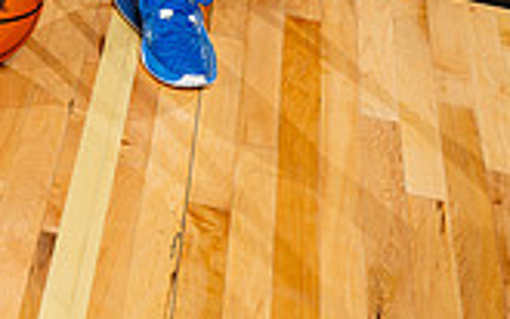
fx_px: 1778
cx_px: 114
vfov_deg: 9.4
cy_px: -365
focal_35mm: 128
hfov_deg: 16.2
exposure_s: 1/250
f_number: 5.6
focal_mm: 46
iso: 200
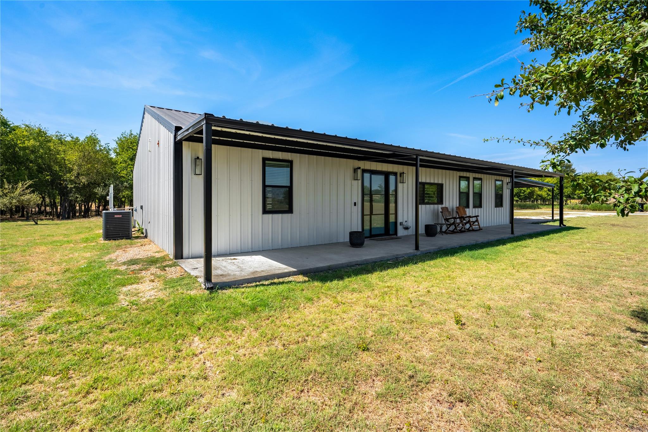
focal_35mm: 16
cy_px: 216
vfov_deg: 73.7
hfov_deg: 96.7
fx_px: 288
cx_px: 324
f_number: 9
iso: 200
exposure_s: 1/4000
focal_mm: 16
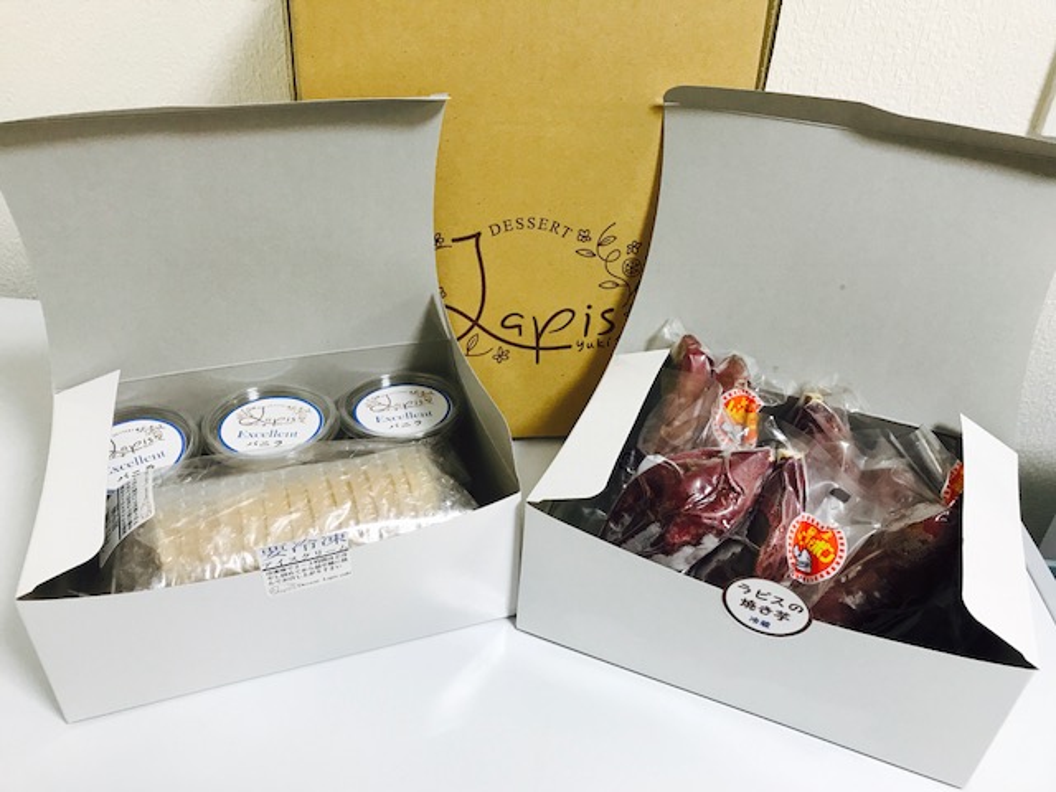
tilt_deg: -34.5
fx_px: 854
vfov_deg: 49.7
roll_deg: -2.3
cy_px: 396
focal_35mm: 28
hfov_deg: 63.4
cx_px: 528
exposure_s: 1/30
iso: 25
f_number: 1.8
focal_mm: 3.99
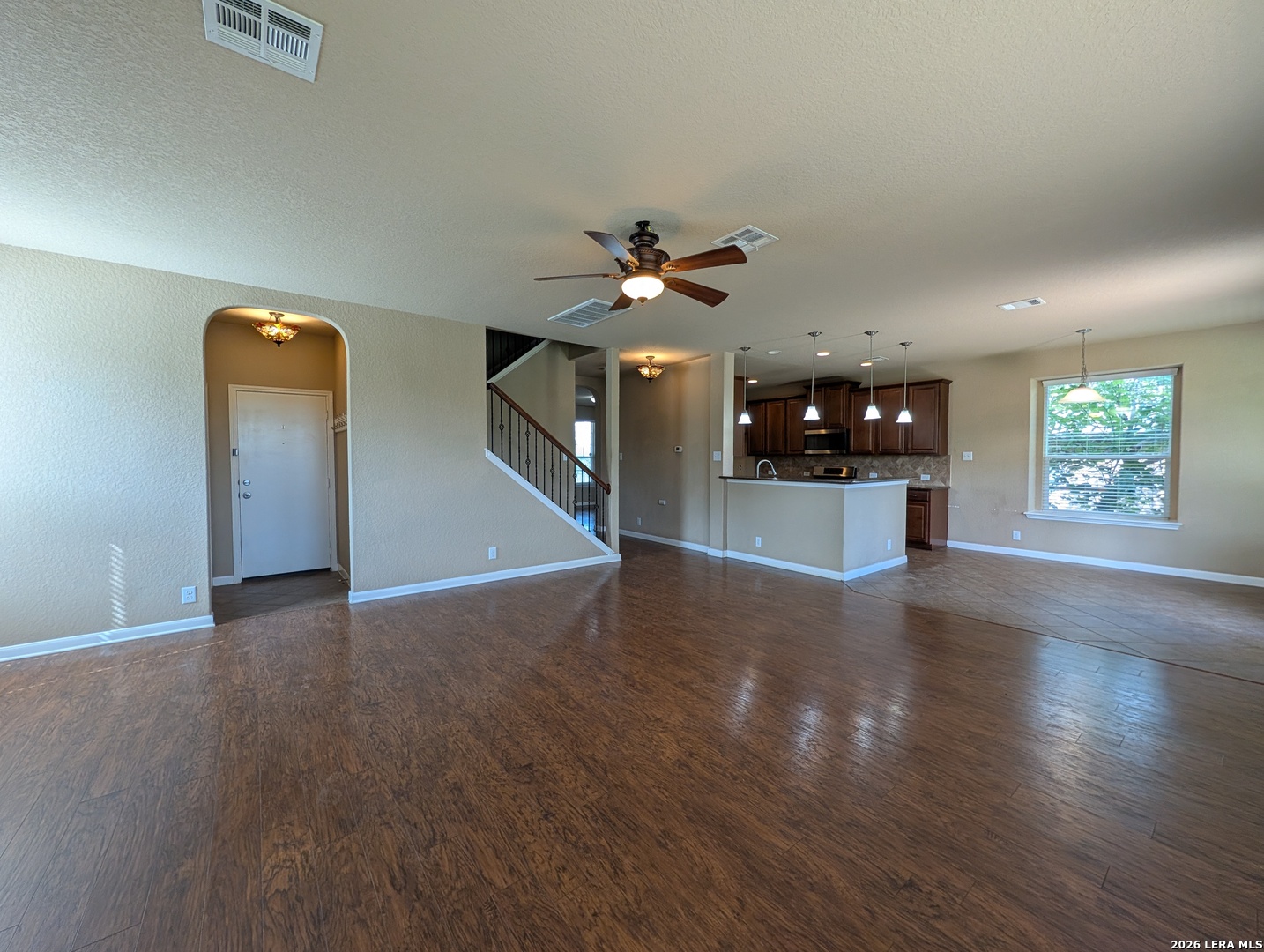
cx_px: 632
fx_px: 439
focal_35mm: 12
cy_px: 476
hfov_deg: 110.5
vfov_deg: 94.7
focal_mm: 2.02
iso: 124
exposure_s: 1/120
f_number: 1.7
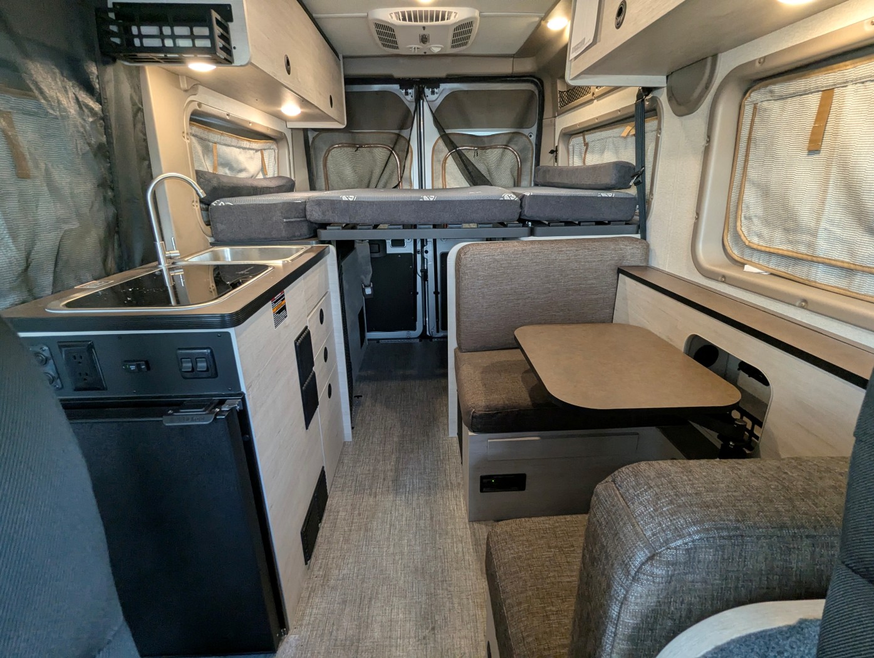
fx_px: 404
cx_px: 437
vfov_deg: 78.2
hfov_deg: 94.4
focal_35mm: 16
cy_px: 329
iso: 239
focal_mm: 2.35
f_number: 2.2
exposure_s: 1/65.3
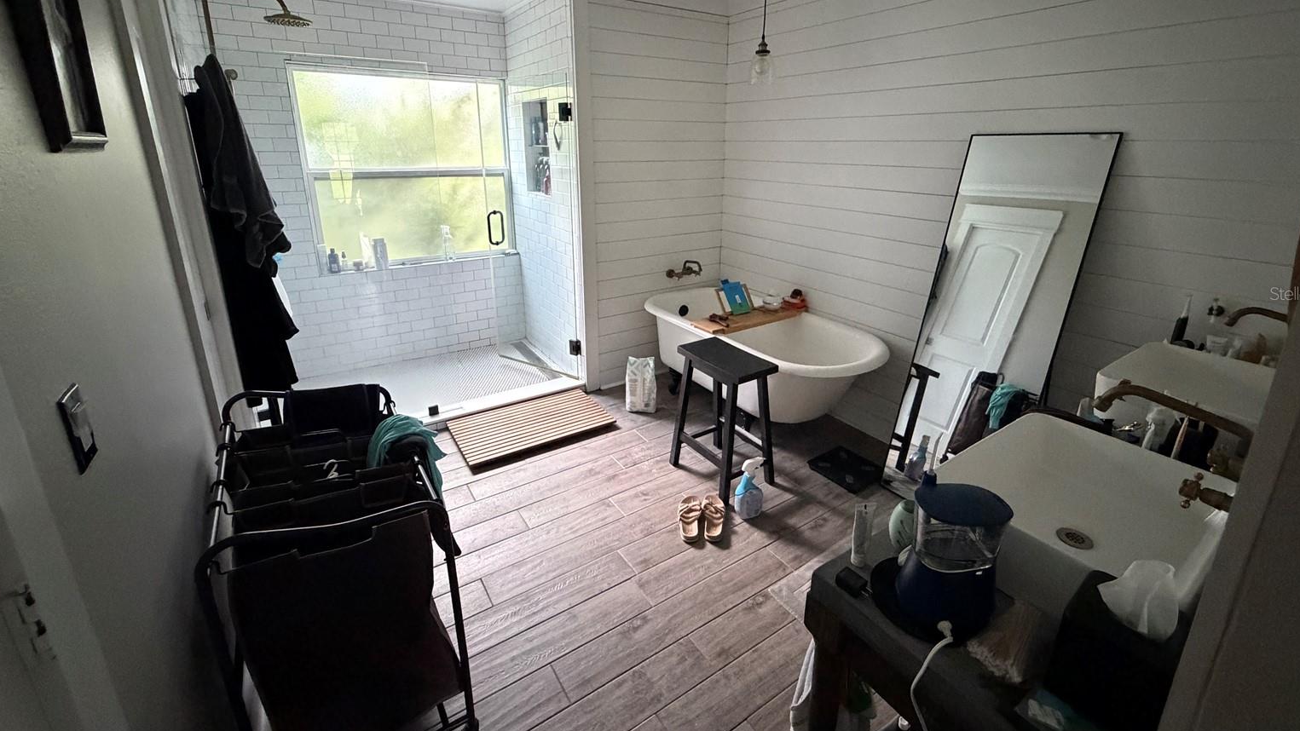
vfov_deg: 66.5
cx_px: 668
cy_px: 293
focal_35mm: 16
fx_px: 552
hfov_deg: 99.3
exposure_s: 1/60
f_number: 2.2
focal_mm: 2.22
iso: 1000
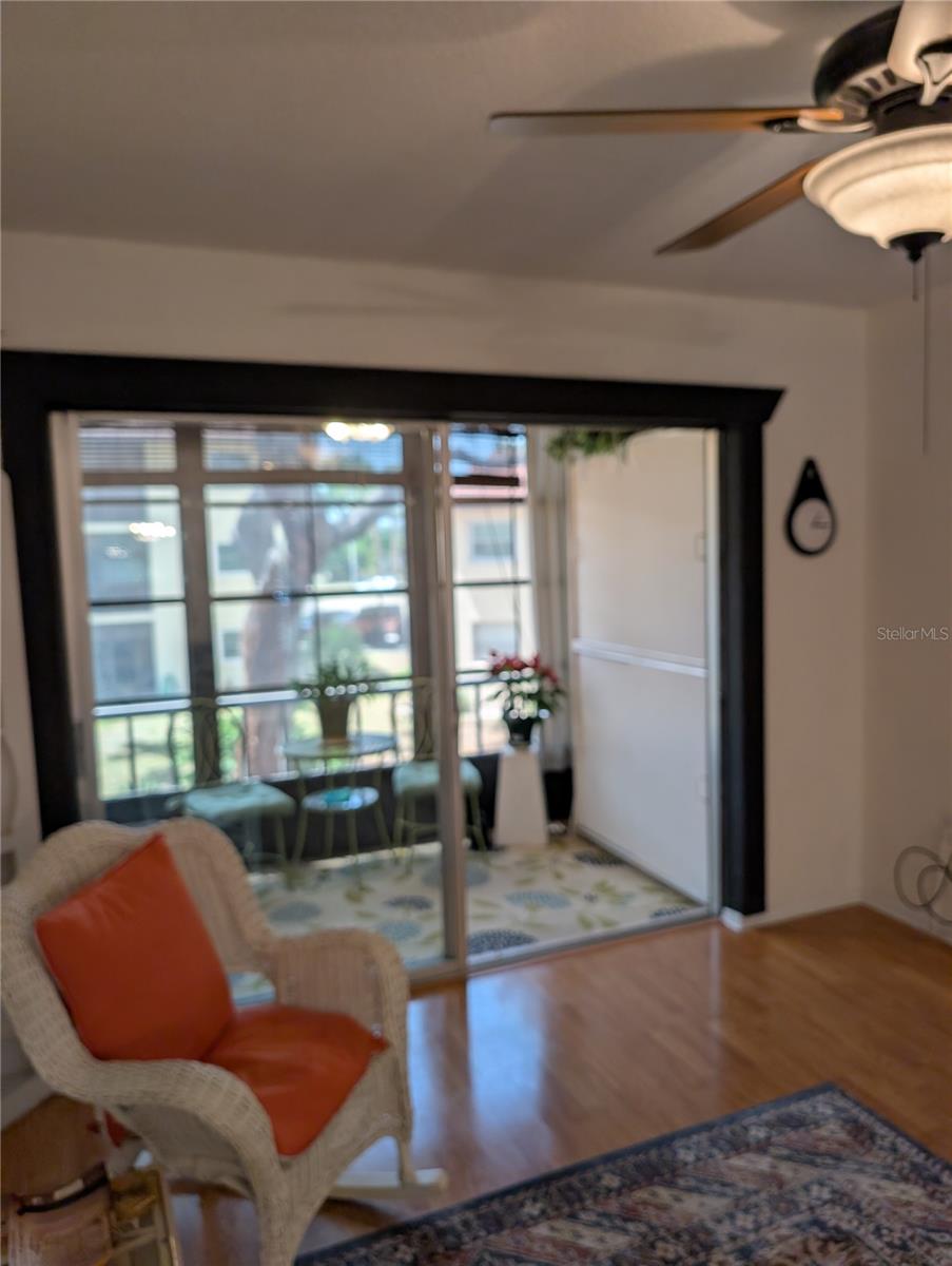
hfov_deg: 56.9
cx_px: 476
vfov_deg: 71.5
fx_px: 878
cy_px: 633
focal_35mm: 24
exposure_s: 1/60
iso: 49
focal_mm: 6.9
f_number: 1.68
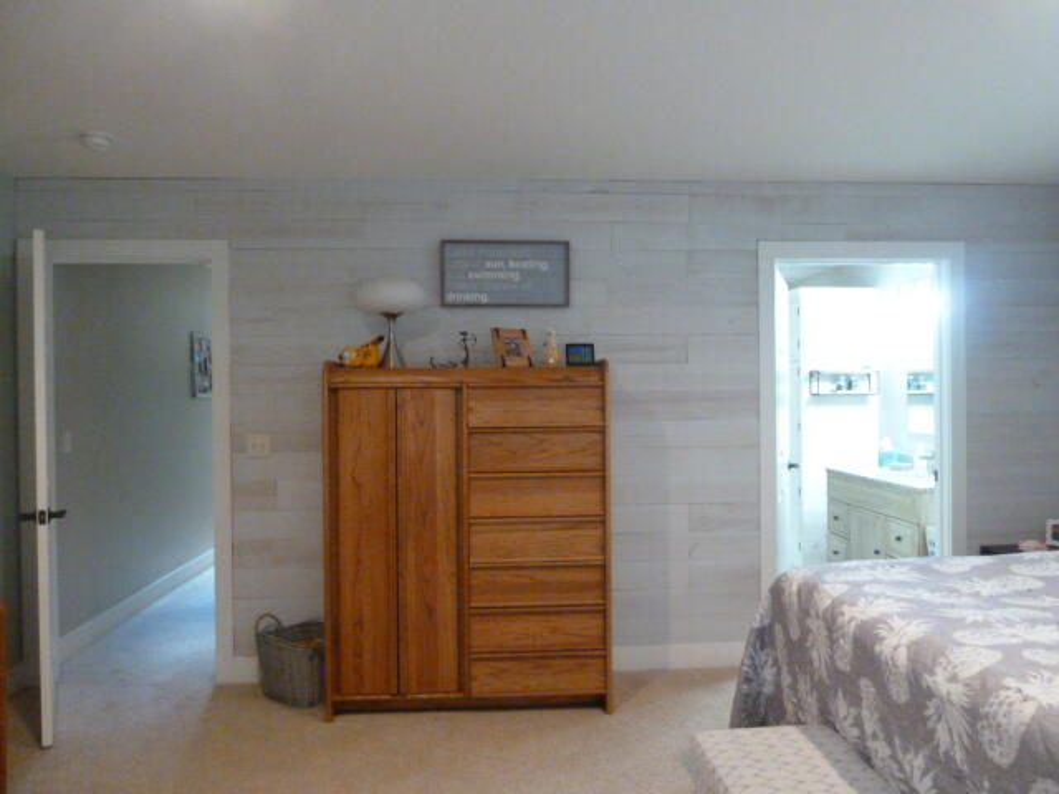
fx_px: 765
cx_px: 530
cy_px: 397
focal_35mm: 25
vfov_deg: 54.9
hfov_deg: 69.4
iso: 800
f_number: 3.3
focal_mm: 4.1
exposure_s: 1/25
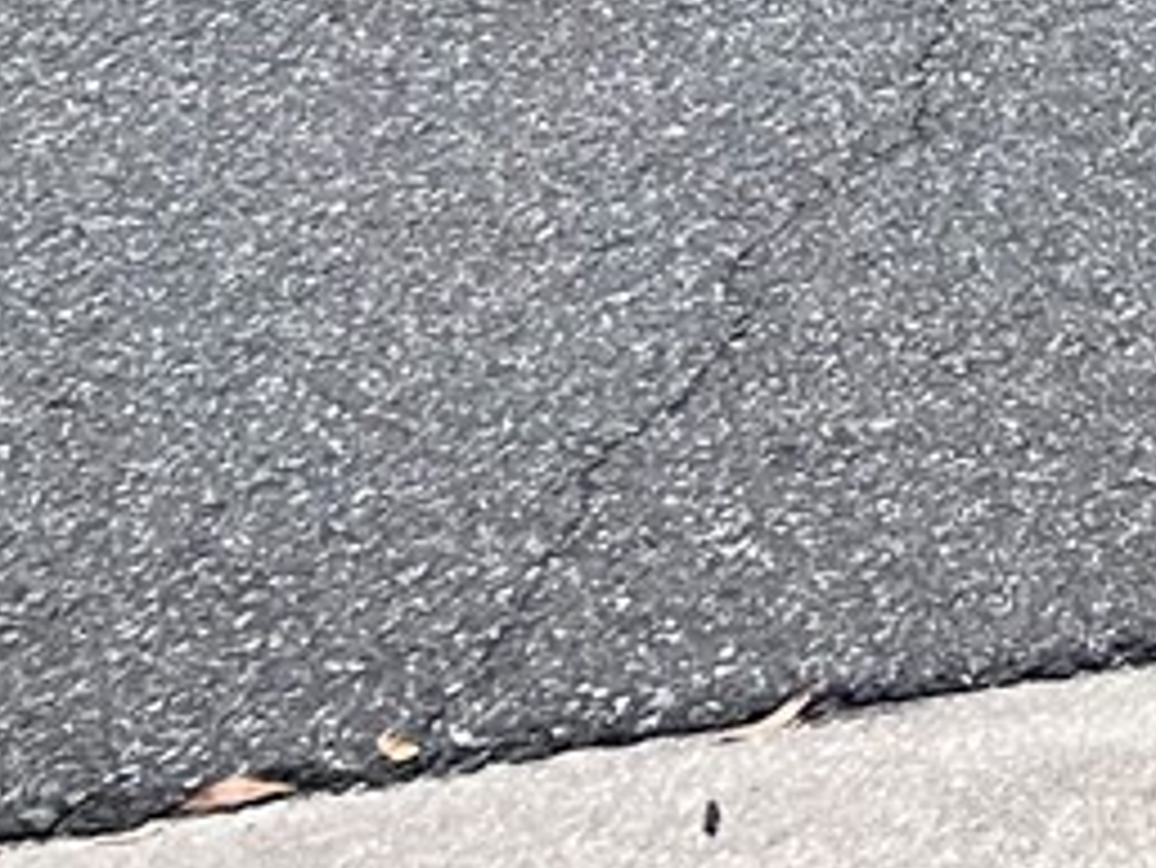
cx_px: 3099
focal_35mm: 162
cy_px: -1565
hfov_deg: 10.0
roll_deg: -0.2
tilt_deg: -6.7
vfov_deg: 8.1
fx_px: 5413
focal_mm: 5.7
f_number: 1.5
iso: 50
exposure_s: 1/5076
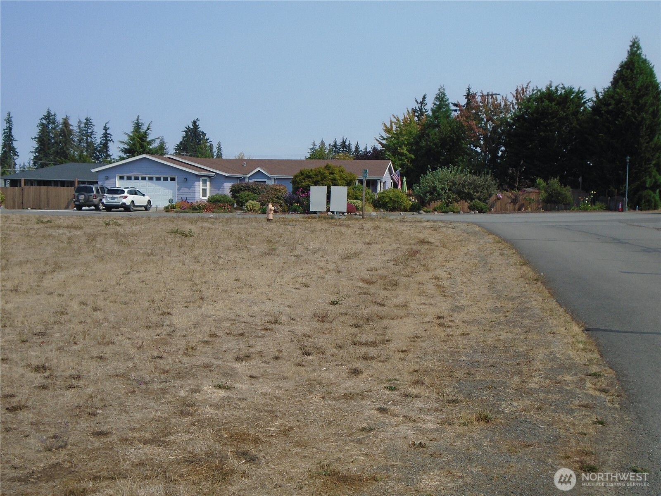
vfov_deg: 34.3
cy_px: 248
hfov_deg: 44.8
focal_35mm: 42
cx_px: 330
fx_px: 802
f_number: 10.3
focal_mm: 7.4
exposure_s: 1/200
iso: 100
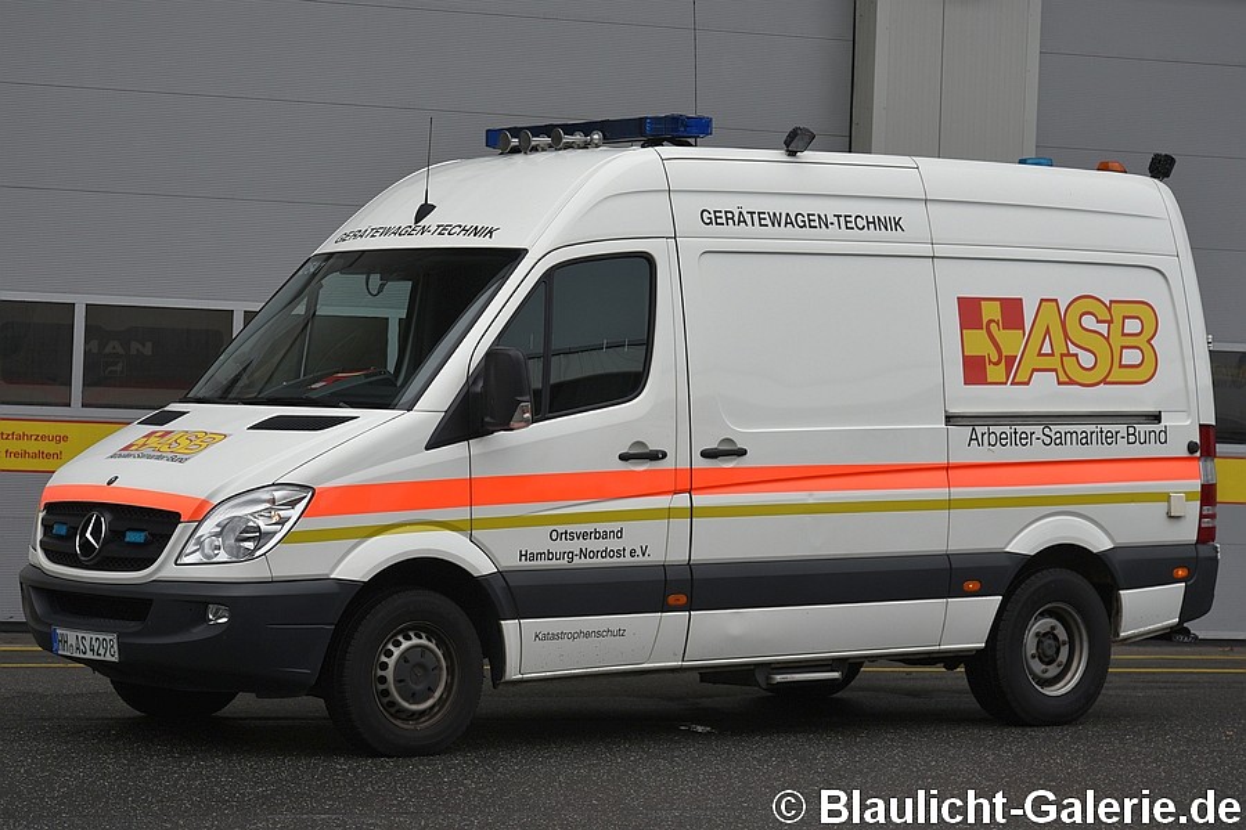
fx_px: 2942
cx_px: 623
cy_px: 415
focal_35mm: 85
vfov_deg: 16.1
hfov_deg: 23.9
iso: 280
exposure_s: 1/250
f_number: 8
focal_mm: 85
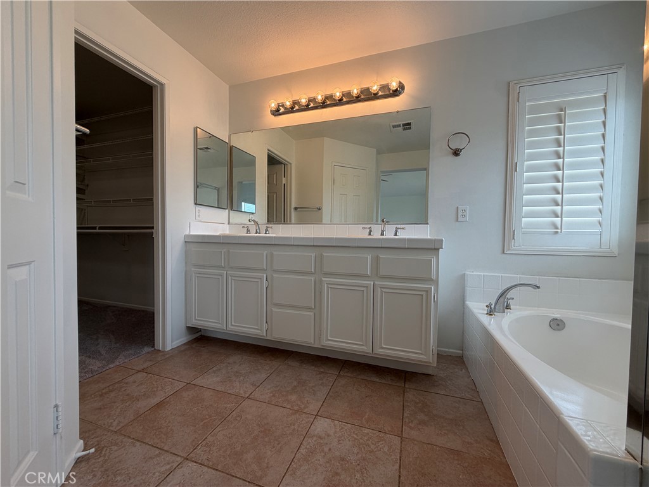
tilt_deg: -2.4
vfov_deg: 85.7
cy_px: 244
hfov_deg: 102.1
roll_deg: -0.5
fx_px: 262
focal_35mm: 14
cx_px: 324
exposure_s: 1/120
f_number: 2.2
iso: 64
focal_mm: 2.22
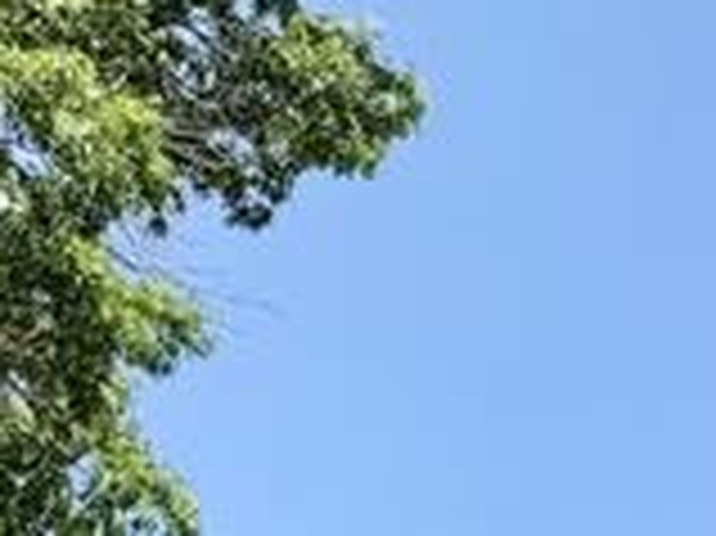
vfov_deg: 8.5
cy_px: 1405
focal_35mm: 155
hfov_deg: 11.7
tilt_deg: +2.6
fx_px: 3204
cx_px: 1351
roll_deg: -0.3
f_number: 1.78
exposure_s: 1/3425
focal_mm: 6.76
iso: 80
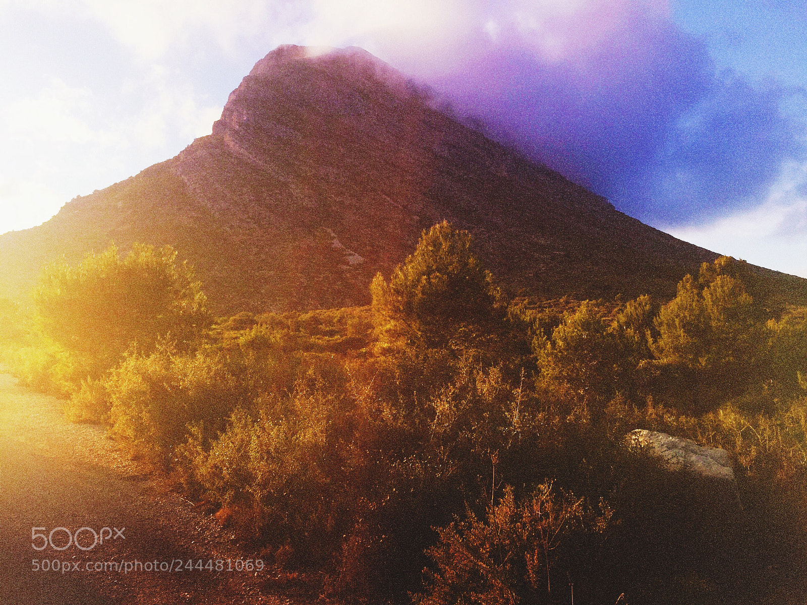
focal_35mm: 29
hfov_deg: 61.7
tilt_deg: +3.4
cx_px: 404
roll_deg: -3.7
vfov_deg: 48.2
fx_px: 676
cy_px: 302
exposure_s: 1/1412
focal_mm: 4.15
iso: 32
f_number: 2.2
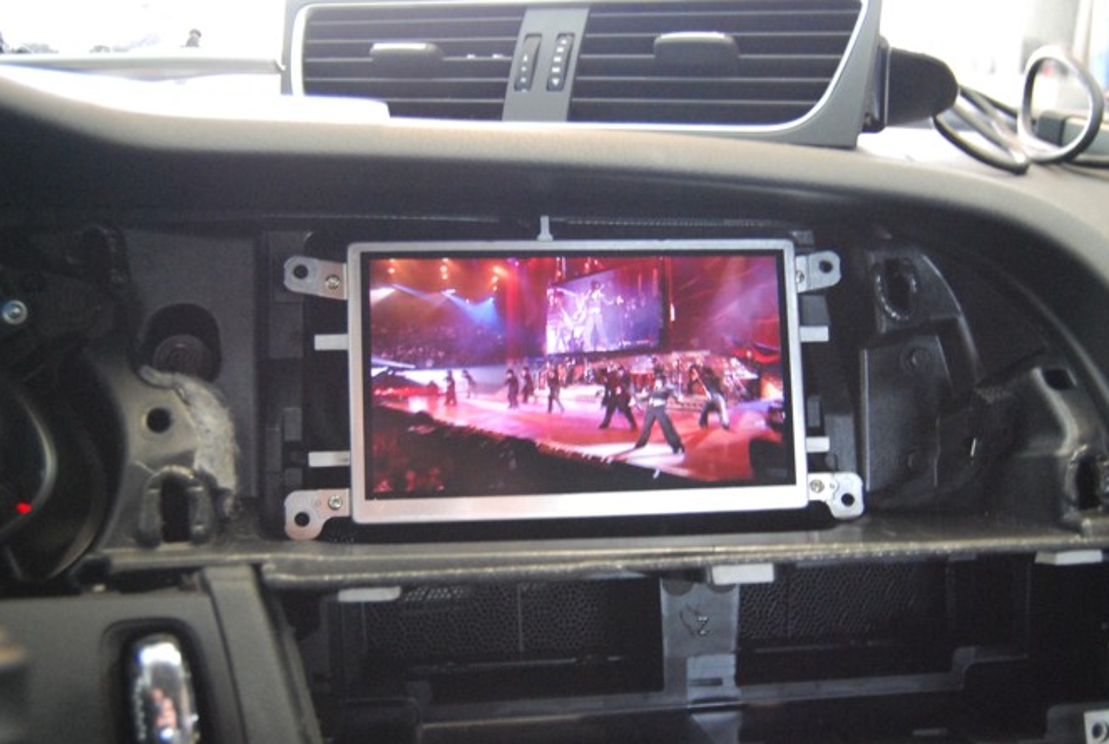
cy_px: 382
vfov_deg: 32.3
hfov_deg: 46.7
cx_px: 582
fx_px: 1284
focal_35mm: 42
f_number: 3.8
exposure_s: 1/10
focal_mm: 23
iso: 1600
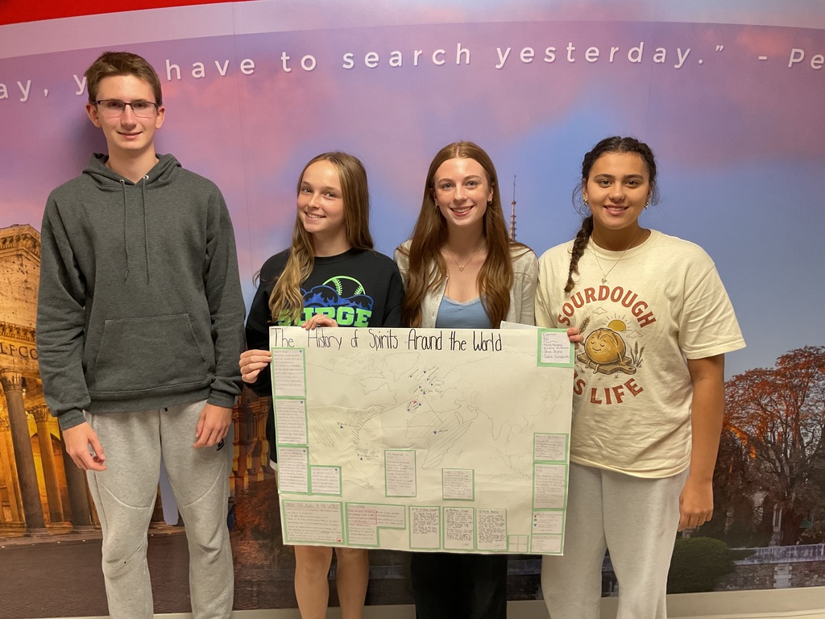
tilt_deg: -15.2
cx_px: 412
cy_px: 310
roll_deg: -0.1
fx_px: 691
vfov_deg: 48.2
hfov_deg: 61.7
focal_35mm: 29
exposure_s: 1/60
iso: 200
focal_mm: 3
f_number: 1.8
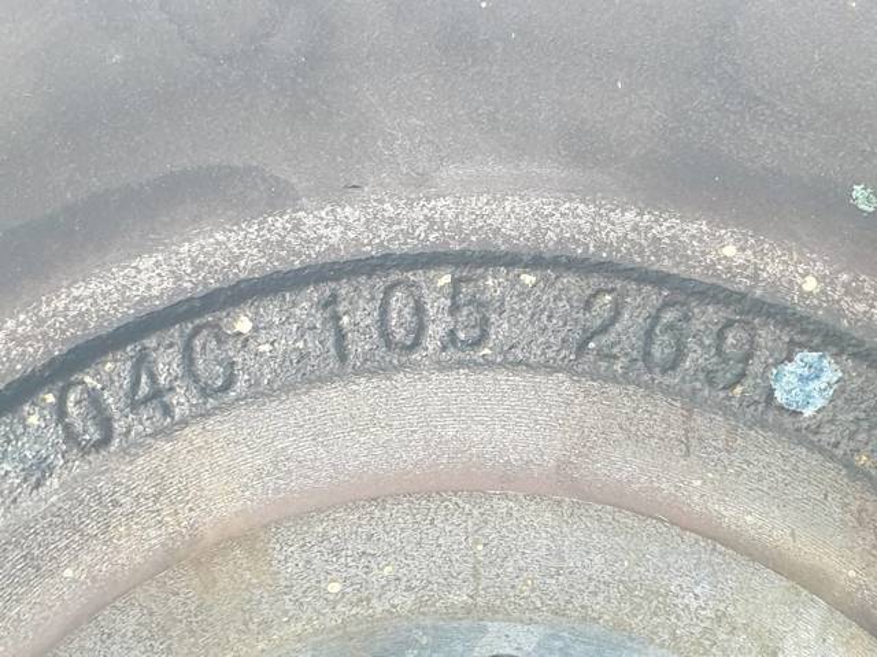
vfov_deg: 53.0
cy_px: 328
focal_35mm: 26
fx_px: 658
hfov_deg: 67.3
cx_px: 438
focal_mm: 4.3
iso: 250
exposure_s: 1/50
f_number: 2.4
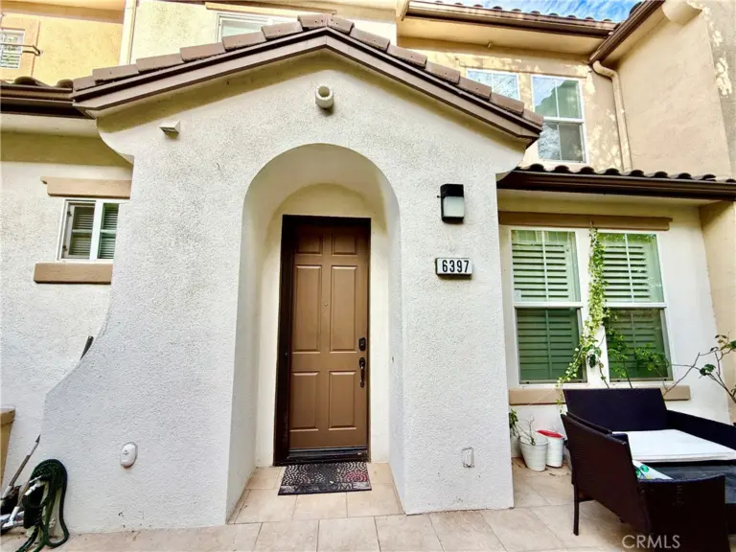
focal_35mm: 14
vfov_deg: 85.7
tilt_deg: +7.9
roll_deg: -0.1
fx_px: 298
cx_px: 368
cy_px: 276
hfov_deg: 102.1
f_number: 2.2
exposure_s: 1/347
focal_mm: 2.22
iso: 50
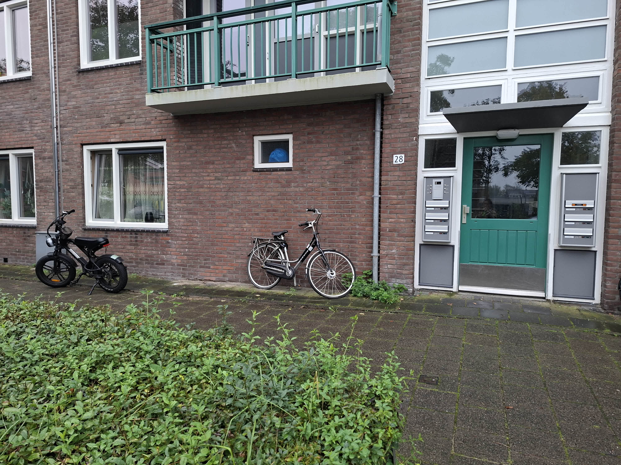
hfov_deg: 73.9
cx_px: 310
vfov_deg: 58.9
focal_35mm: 23
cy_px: 232
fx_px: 413
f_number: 1.8
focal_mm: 5.5
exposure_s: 1/100
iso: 50
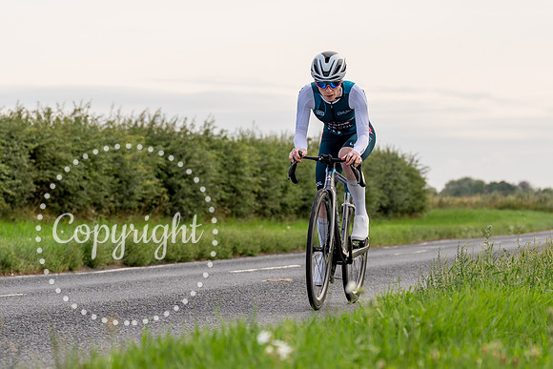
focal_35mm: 138
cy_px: 205
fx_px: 2113
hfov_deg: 14.9
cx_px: 354
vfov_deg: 10.0
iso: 160
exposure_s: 1/1000
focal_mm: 80
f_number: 4
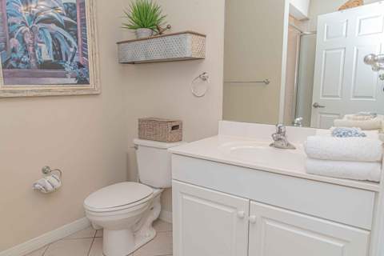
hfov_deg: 71.3
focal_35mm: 25
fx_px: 268
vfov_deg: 51.1
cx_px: 192
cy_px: 128
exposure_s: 1/125
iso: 400
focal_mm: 24
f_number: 6.3
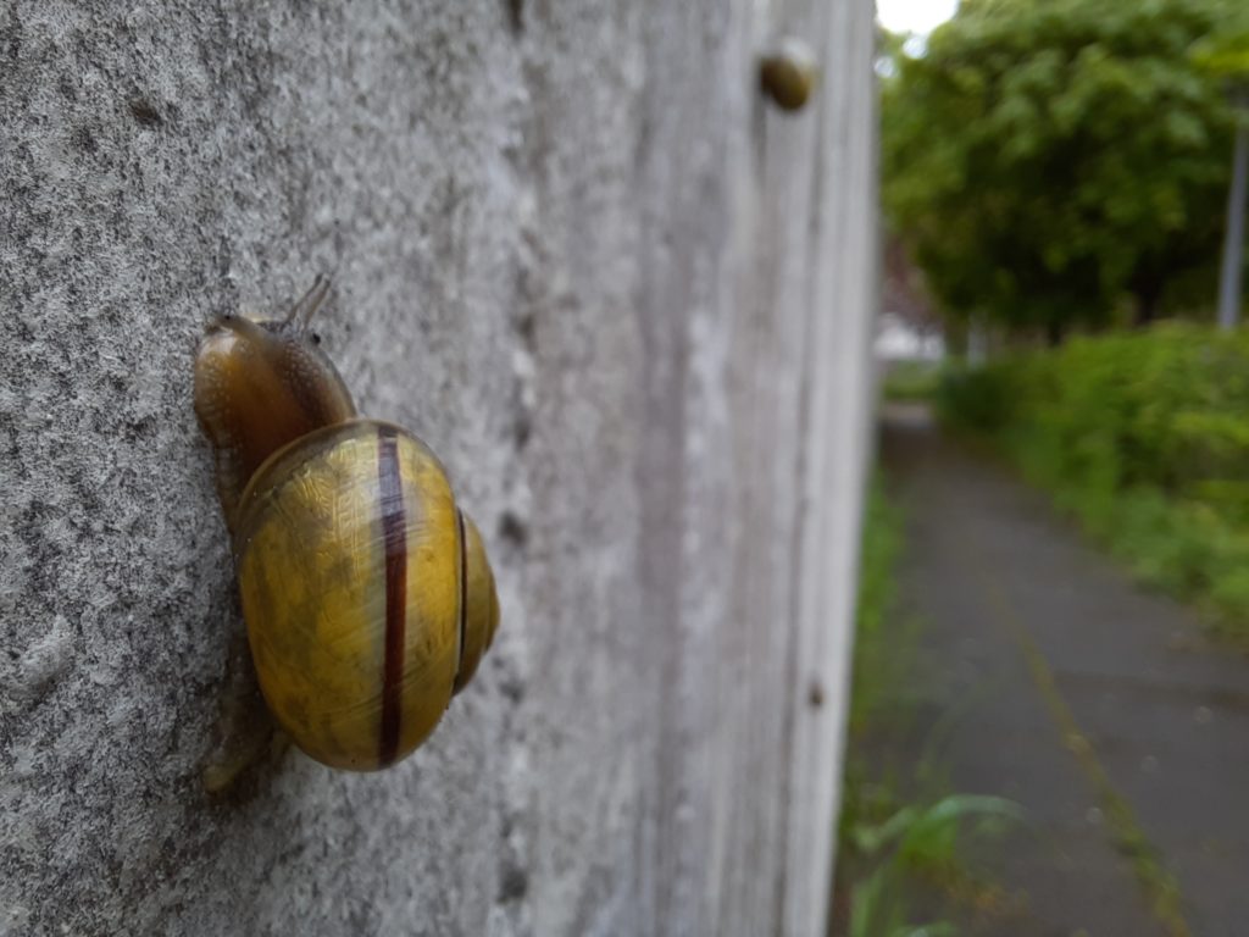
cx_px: 624
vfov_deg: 54.9
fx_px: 902
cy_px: 468
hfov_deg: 69.4
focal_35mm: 25
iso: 50
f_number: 2.4
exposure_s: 1/50
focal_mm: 2.13
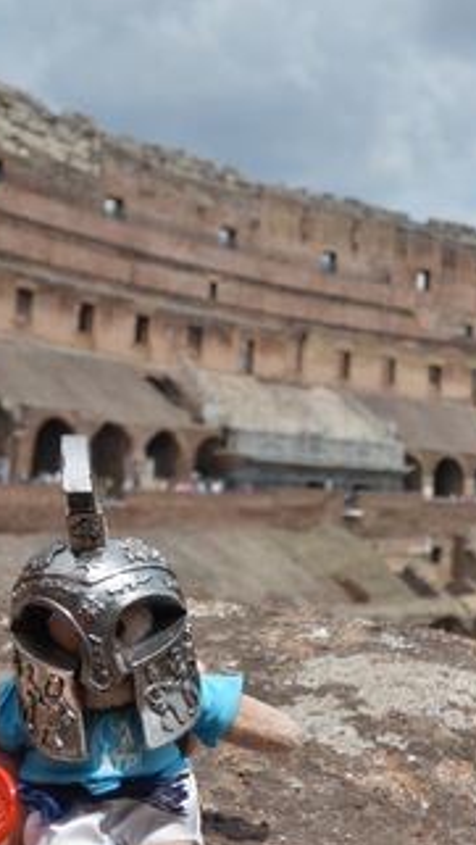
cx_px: 555
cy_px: 436
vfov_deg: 45.4
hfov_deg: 24.4
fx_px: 1008
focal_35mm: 45
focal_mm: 18
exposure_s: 1/2000
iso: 200
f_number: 4.5
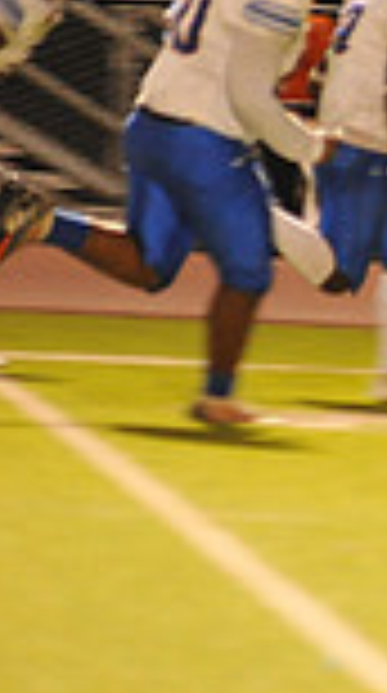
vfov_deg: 2.7
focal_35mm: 791
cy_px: 216
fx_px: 14510
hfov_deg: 1.5
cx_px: 1296
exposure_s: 1/160
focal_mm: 200
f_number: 4
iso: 3200
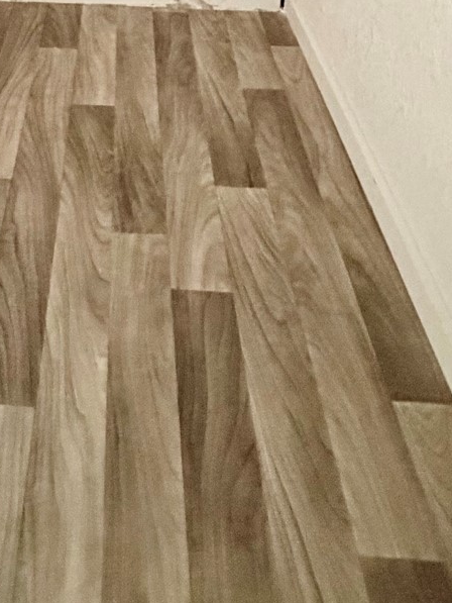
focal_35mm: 48
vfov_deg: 29.5
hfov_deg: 29.1
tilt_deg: -9.1
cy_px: -231
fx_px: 835
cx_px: 50
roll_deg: +0.1
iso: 1250
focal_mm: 2.22
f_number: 2.2
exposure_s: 1/60
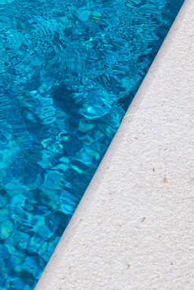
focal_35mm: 133
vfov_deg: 10.8
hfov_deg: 10.2
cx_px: -39
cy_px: -562
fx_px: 1074
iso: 100
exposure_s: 1/500
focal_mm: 18
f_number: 8
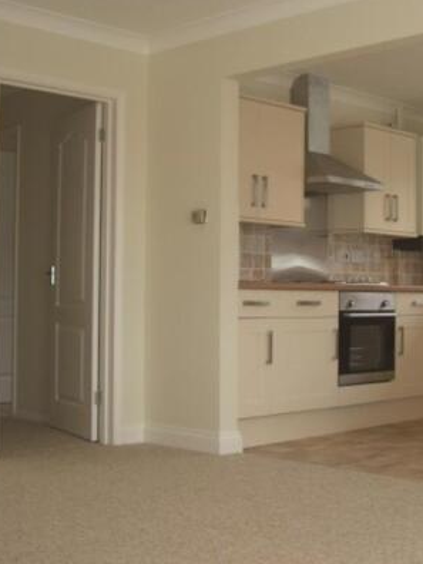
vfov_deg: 34.3
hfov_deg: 26.0
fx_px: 912
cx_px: 283
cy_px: 260
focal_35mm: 56
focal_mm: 7.9
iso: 80
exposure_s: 1/200
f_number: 2.8
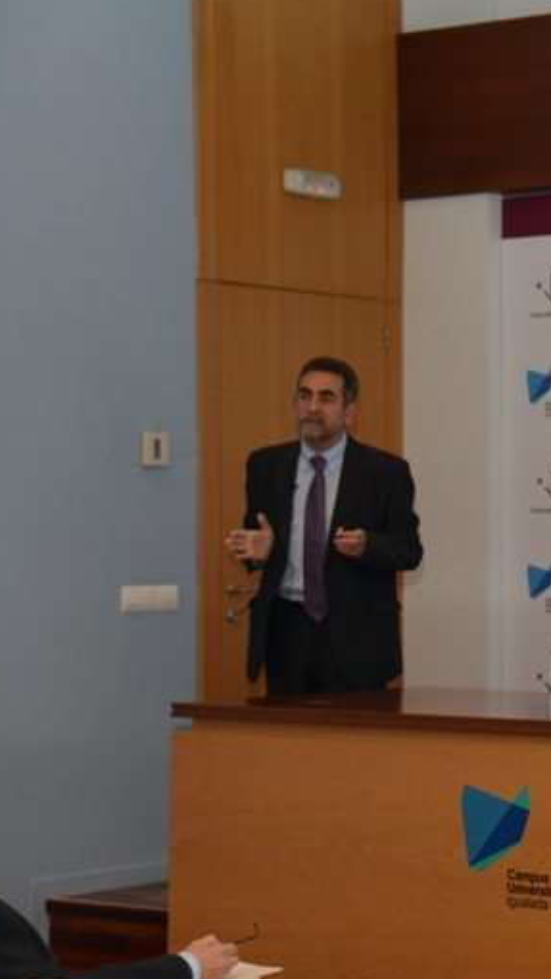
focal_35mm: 101
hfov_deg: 11.3
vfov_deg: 21.1
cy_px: 519
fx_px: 2622
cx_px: 929
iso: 640
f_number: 4
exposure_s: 1/125
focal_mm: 48
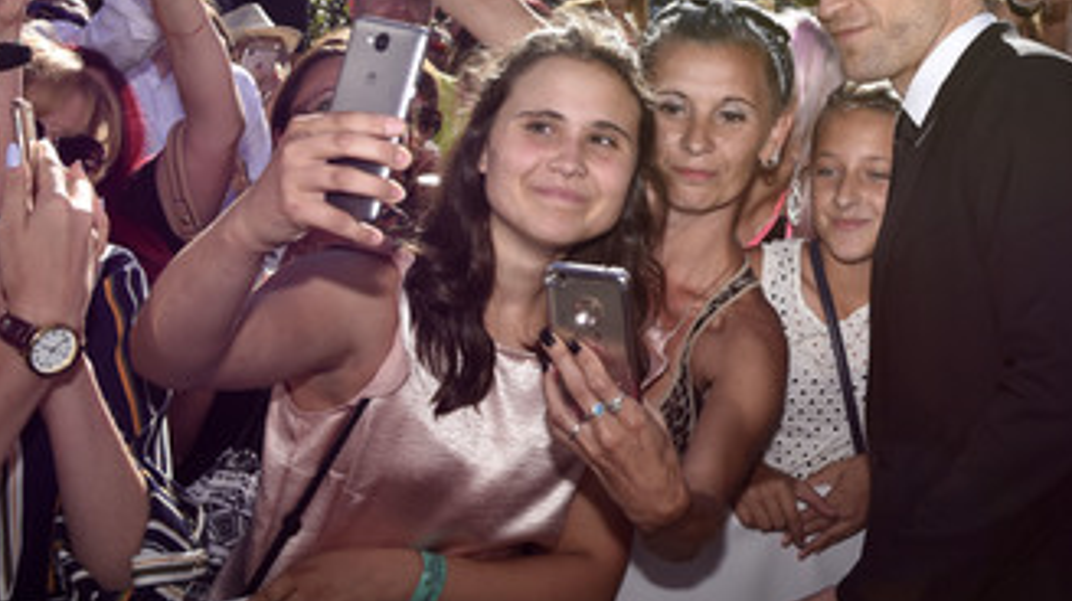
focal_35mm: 50
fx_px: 1412
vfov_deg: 24.0
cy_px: 235
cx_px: 668
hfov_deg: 41.3
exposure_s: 1/1250
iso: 320
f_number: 6.3
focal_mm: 23
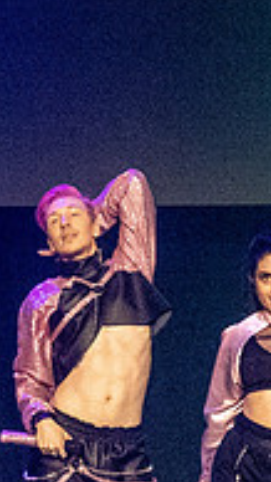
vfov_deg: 6.9
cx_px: 144
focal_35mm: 311
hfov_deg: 3.9
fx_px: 3976
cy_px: 519
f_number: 4
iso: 10000
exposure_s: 1/200
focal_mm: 44
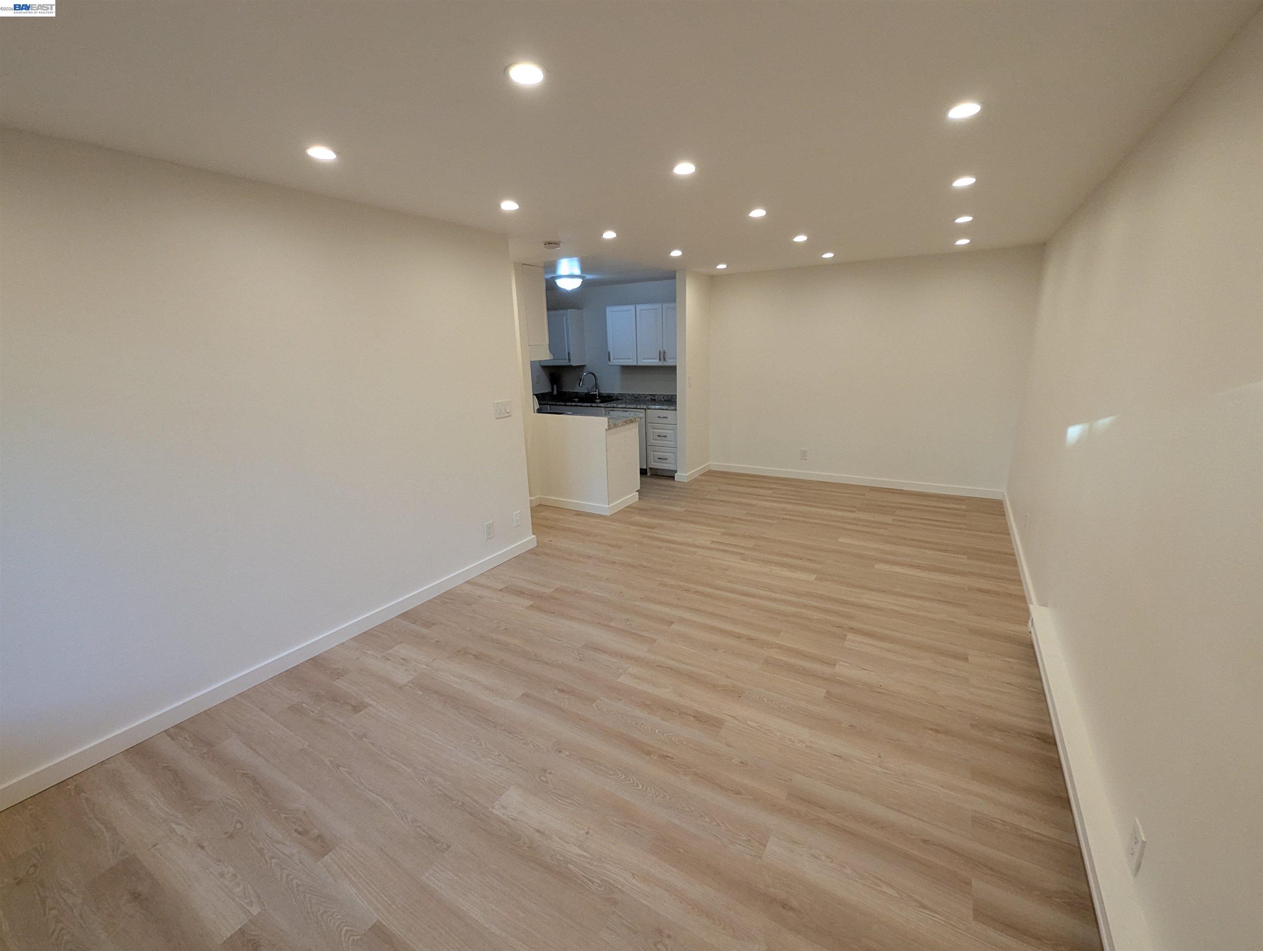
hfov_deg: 106.1
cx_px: 632
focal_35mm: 13
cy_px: 476
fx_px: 475
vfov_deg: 90.1
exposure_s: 1/120
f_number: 2.2
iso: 207
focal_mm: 1.95
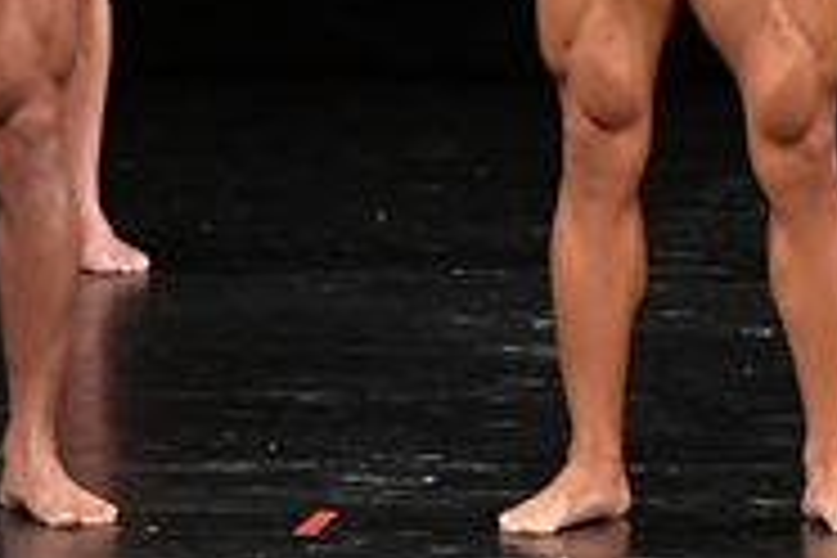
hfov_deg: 2.6
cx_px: 1024
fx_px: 18087
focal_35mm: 778
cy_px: -94
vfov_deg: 1.8
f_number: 5.6
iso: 3200
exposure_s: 1/400
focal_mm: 125
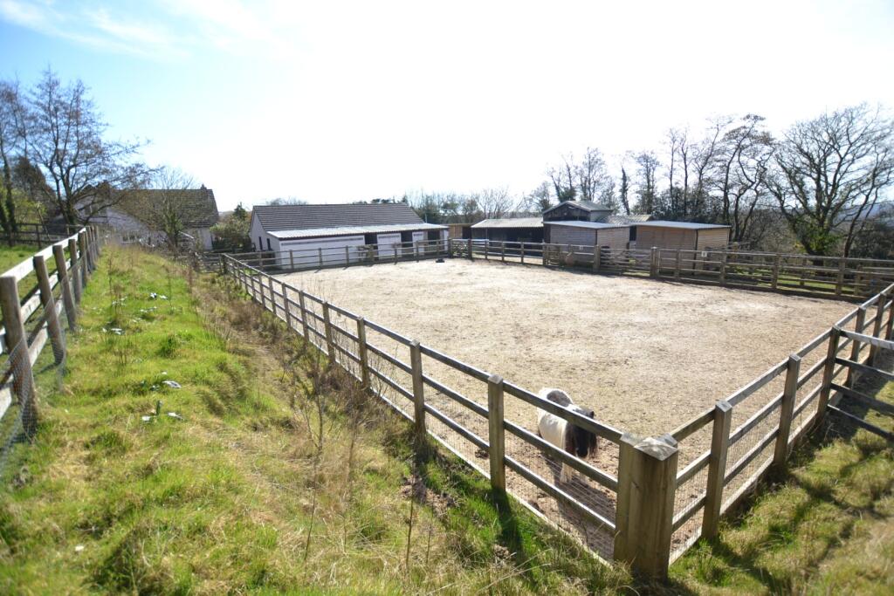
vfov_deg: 77.3
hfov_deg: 100.4
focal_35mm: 15
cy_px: 298
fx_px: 373
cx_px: 447
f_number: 4
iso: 200
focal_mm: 10
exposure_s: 1/1000
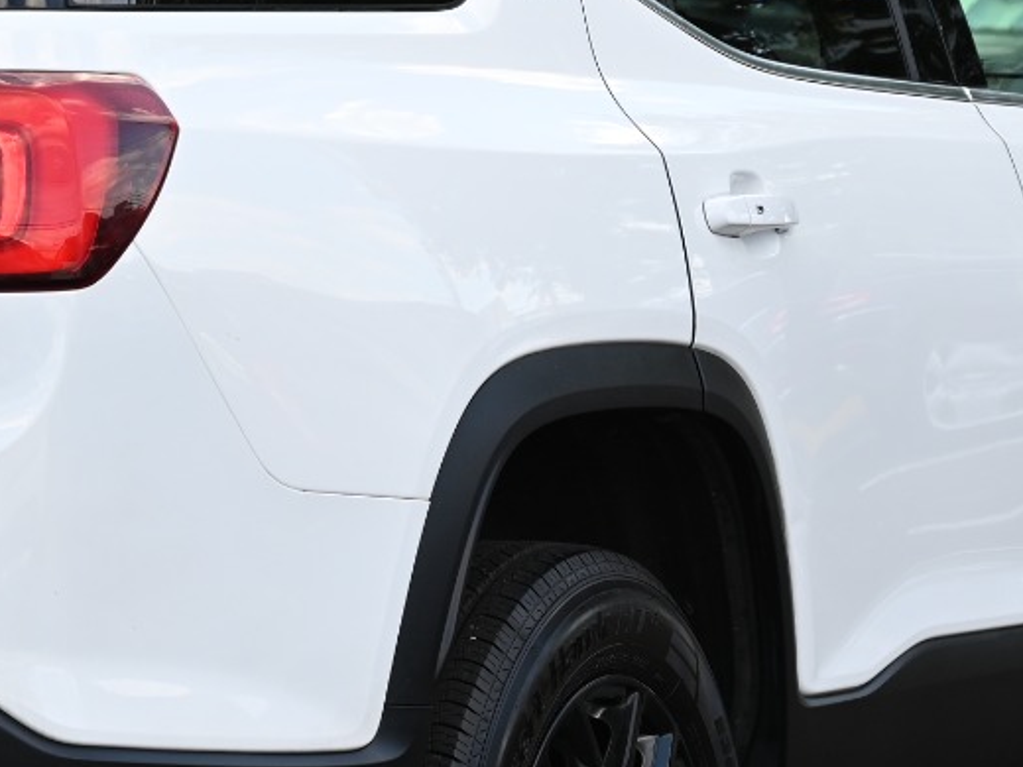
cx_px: 106
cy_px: 419
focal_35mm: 189
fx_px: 5585
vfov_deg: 7.9
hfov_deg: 10.4
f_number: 5
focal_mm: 63
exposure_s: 1/250
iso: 200
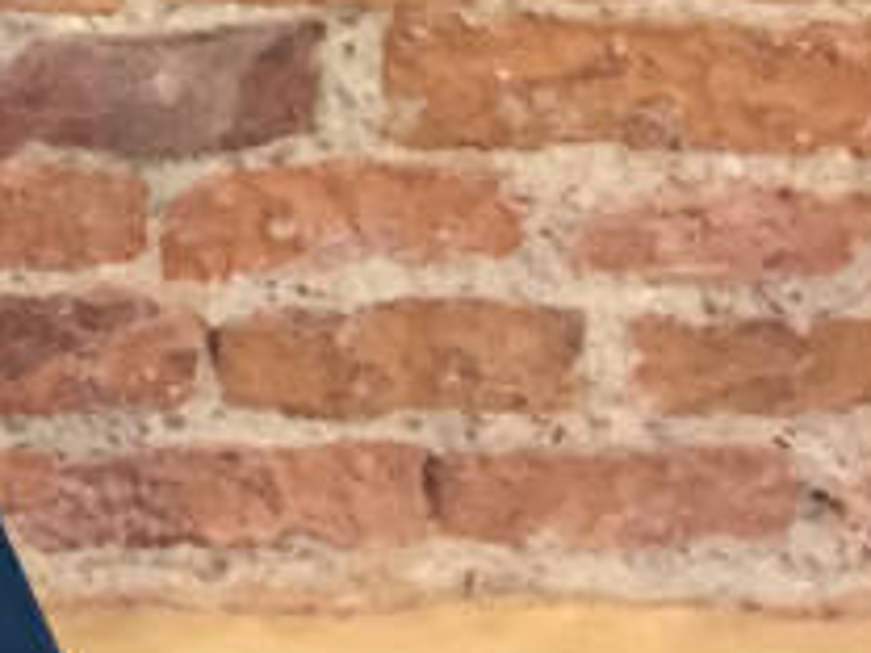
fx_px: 3598
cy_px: -255
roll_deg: -0.2
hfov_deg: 11.4
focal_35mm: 143
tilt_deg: -11.1
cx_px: -1214
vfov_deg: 10.1
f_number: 2.2
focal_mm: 4.15
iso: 320
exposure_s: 1/17
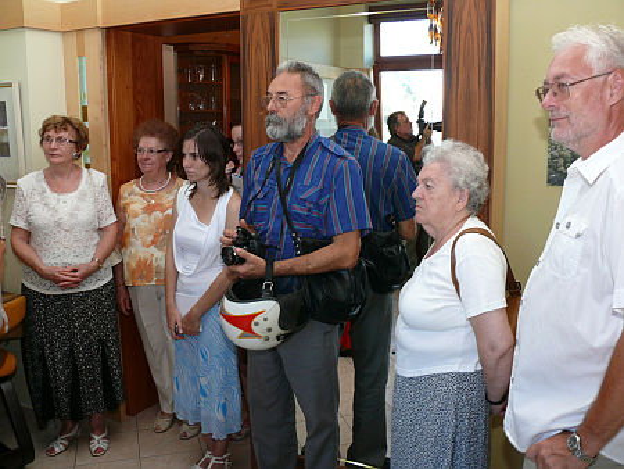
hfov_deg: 52.6
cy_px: 234
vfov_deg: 40.7
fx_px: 631
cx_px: 312
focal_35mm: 35
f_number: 4
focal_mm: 7.4
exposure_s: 1/30
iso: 100
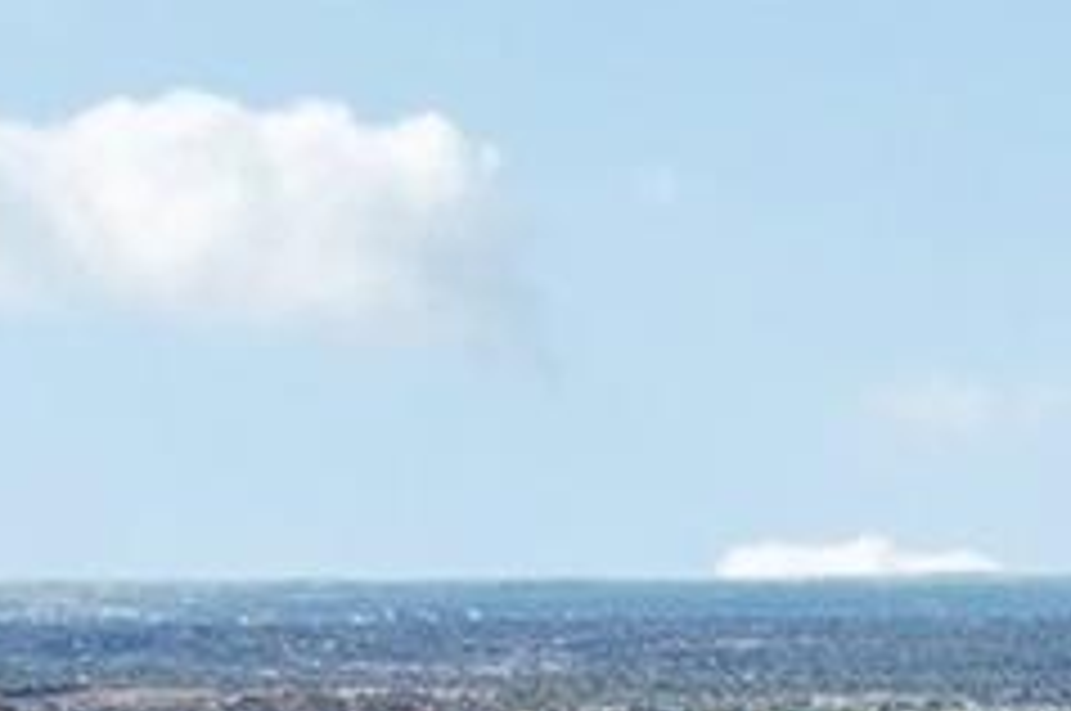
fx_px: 4397
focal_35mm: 148
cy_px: 1881
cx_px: 2120
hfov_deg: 12.3
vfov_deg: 8.3
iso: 150
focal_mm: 8.4
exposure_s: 1/2500
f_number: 2.8
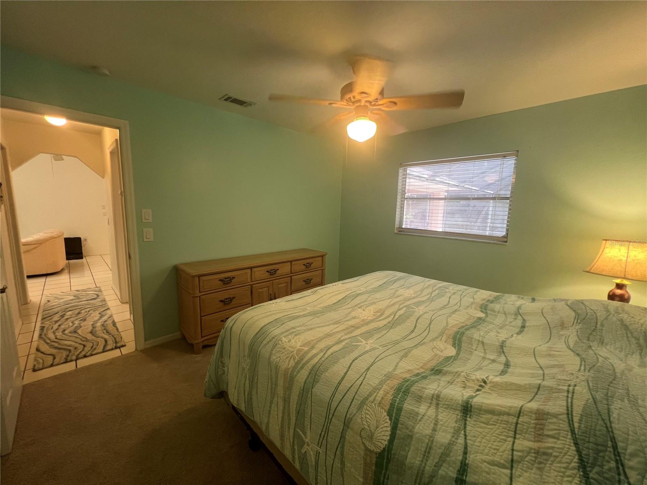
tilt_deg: -6.2
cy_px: 242
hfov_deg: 106.2
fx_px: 243
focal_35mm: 13
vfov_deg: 89.9
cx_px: 324
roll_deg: -1.2
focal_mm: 1.57
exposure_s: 1/60
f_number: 1.8
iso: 160
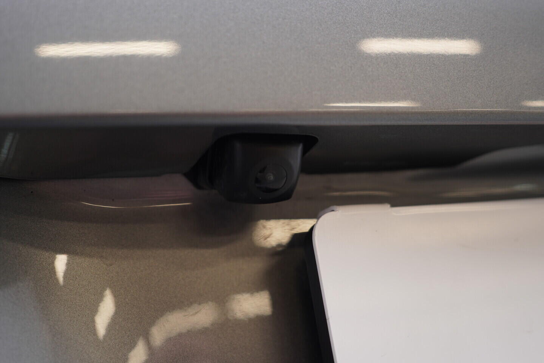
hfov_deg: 53.1
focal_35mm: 36
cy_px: 182
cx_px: 272
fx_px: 544
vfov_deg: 36.9
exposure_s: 1/50
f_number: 3.2
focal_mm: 24
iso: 125
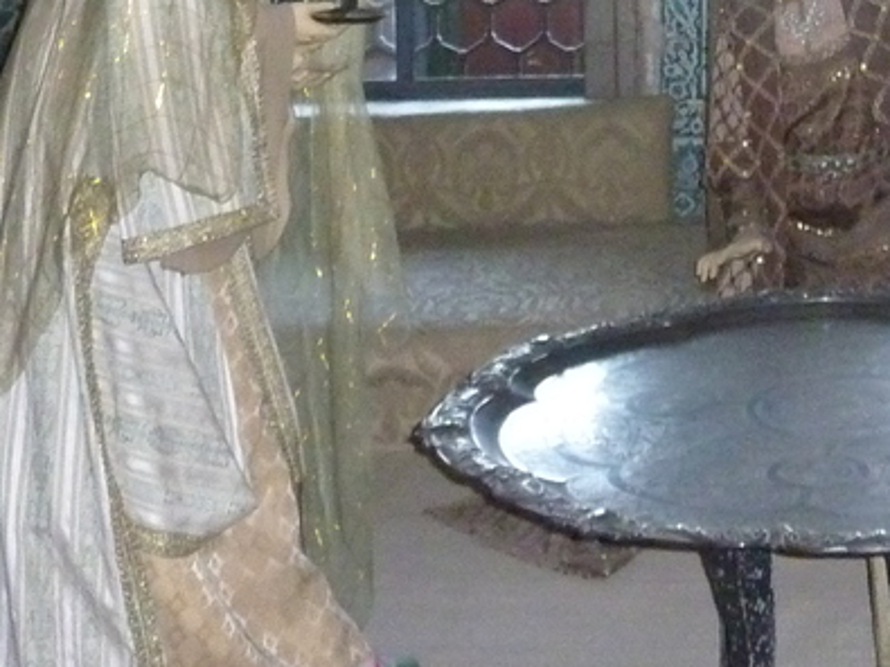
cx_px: 883
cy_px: -158
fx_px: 1953
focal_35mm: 76
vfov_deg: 18.3
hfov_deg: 24.5
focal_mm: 4.1
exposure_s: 1/30
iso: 640
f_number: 3.3
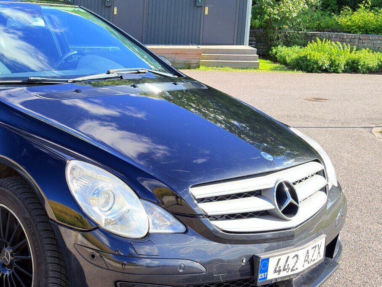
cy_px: 157
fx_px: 618
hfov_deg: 32.5
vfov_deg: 26.1
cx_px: 33
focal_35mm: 56
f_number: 1.6
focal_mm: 5.96
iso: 50
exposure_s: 1/440
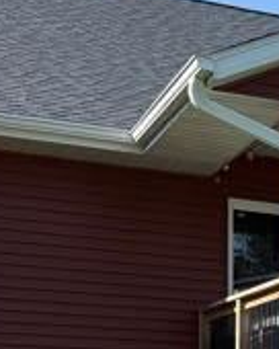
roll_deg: -0.7
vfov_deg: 15.7
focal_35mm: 115
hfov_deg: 11.2
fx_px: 1187
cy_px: 483
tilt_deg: -1.3
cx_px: 665
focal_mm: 6.76
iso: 80
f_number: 1.78
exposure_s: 1/2169
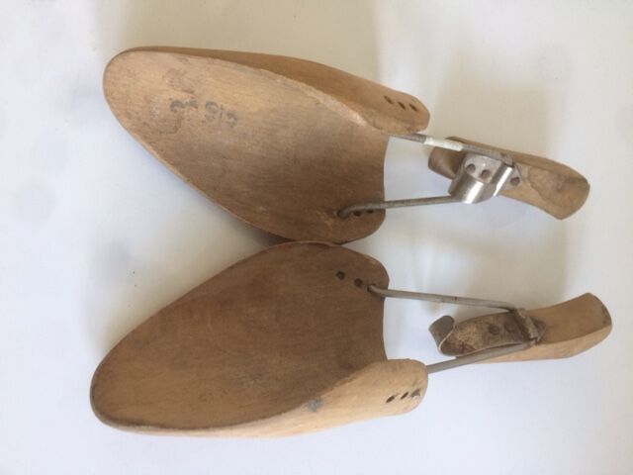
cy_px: 238
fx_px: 530
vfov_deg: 48.2
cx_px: 316
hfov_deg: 61.7
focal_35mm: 29
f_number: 2.2
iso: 100
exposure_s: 1/33
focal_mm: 4.15
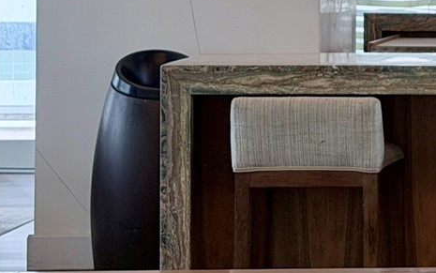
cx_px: 741
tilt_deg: -1.2
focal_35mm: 175
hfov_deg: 11.3
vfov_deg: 7.4
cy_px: -52
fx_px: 2080
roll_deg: +1.3
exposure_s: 1/60
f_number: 1.78
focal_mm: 6.76
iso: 160
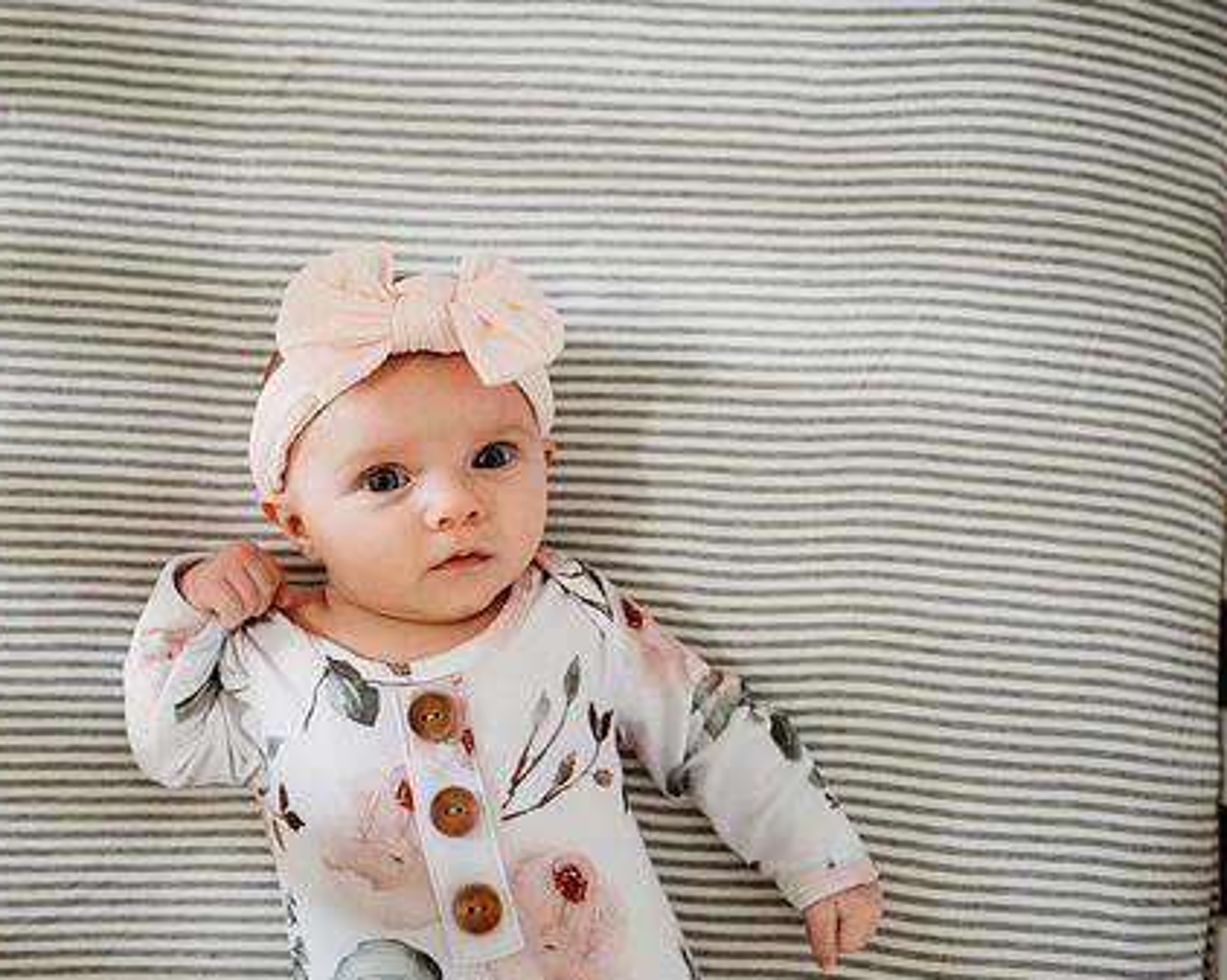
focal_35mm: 31
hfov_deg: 56.3
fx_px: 1125
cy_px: 539
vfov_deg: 47.0
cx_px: 433
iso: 1600
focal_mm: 24
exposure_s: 1/200
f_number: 2.5
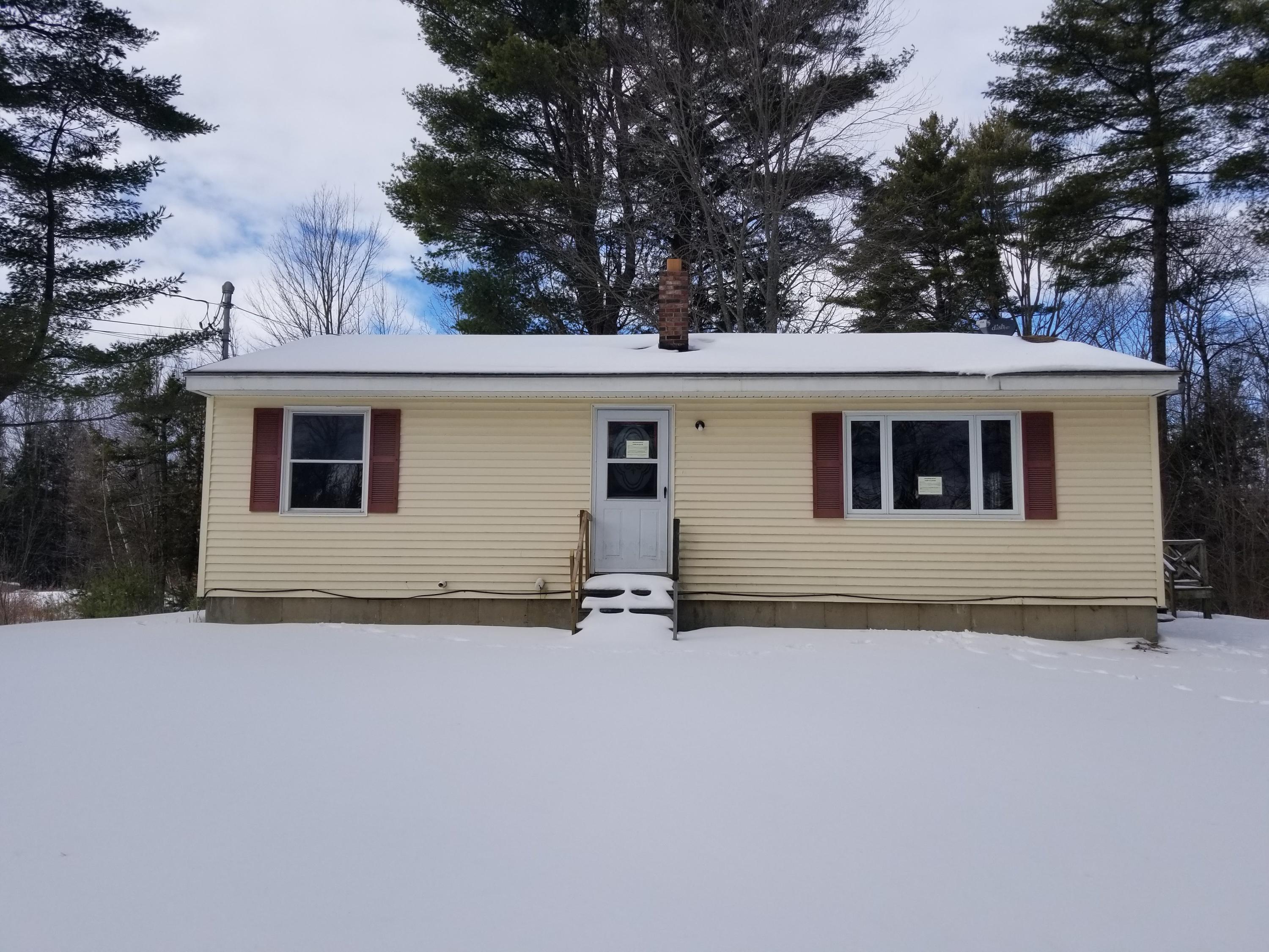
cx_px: 634
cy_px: 476
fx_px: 953
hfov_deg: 67.3
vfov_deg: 53.1
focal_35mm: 26
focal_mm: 4.25
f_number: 1.7
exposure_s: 1/2704
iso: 50
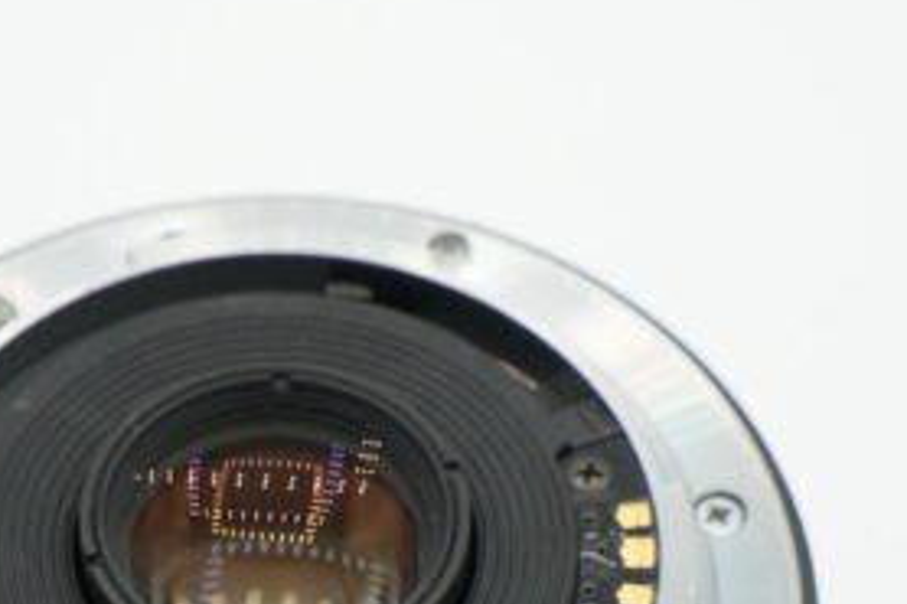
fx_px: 5716
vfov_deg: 6.0
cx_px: 303
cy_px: 604
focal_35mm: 227
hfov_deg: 9.1
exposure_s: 1/125
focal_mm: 70
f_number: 11
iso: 400
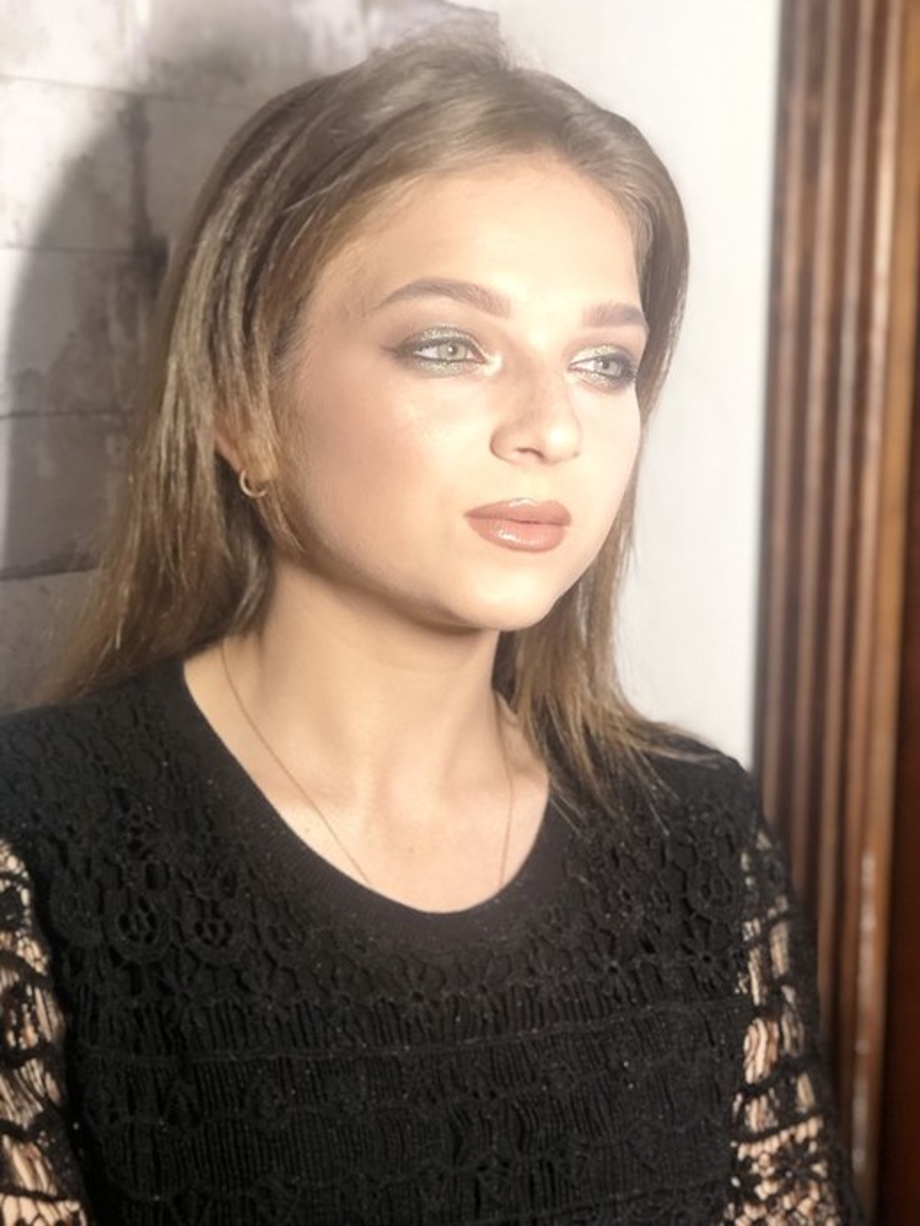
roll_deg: +0.1
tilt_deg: -8.5
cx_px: 460
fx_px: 2020
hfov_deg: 25.7
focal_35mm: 57
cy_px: 613
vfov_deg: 33.8
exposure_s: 1/30
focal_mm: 6.6
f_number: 2.8
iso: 125
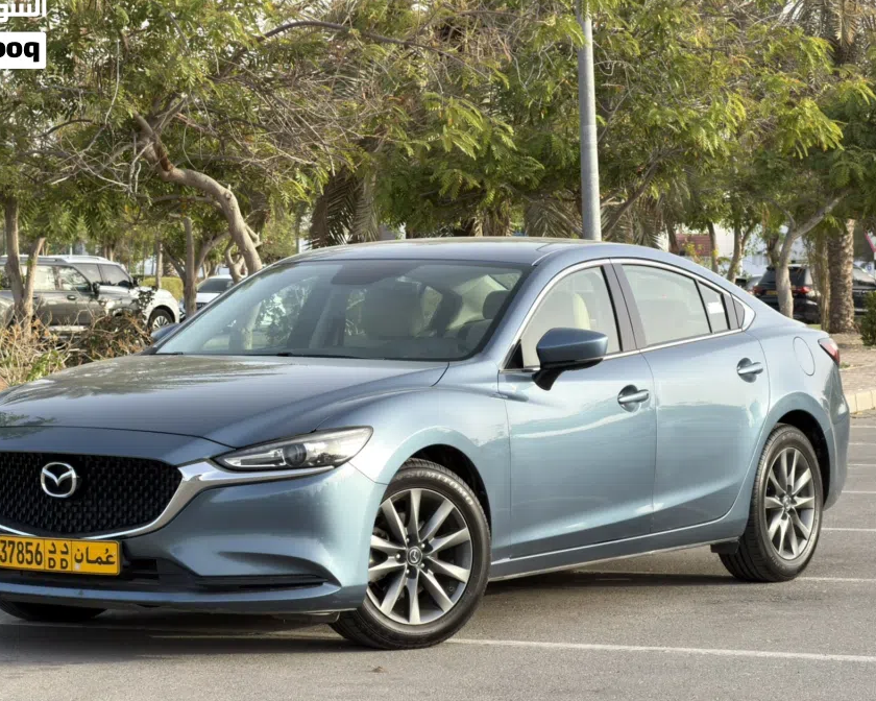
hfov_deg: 16.2
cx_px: 404
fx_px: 3085
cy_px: 369
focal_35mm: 119
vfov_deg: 13.0
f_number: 2.8
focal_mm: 16.89
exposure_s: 1/270
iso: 50
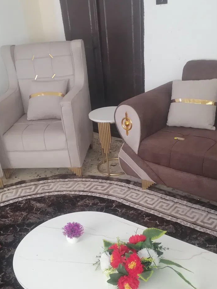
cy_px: 201
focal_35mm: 38
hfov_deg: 37.7
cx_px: 107
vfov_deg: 47.9
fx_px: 317
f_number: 1.8
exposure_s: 1/100
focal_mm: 5.3
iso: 400
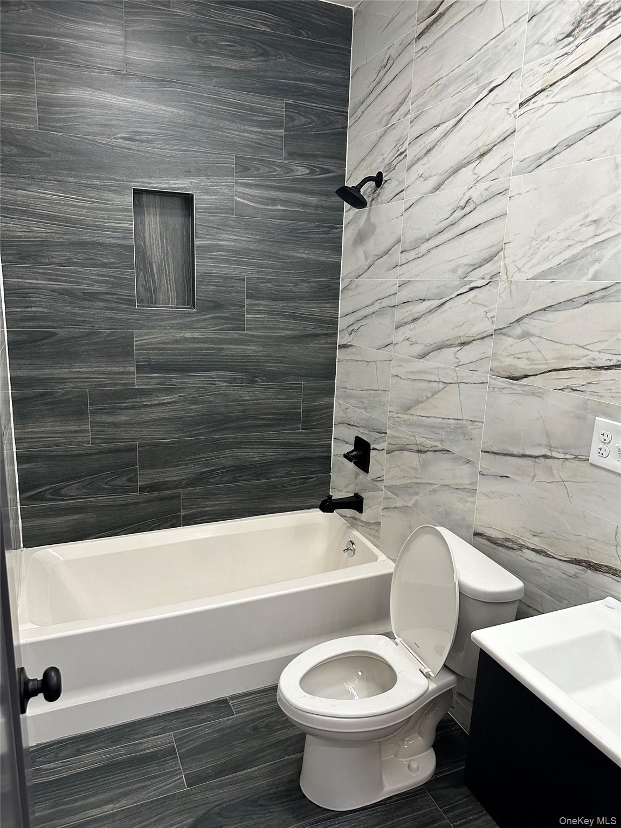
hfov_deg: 56.8
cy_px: 414
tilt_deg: -13.3
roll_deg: -2.5
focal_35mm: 24
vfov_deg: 71.6
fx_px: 574
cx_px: 310
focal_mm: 6.86
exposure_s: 1/120
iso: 200
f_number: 1.78
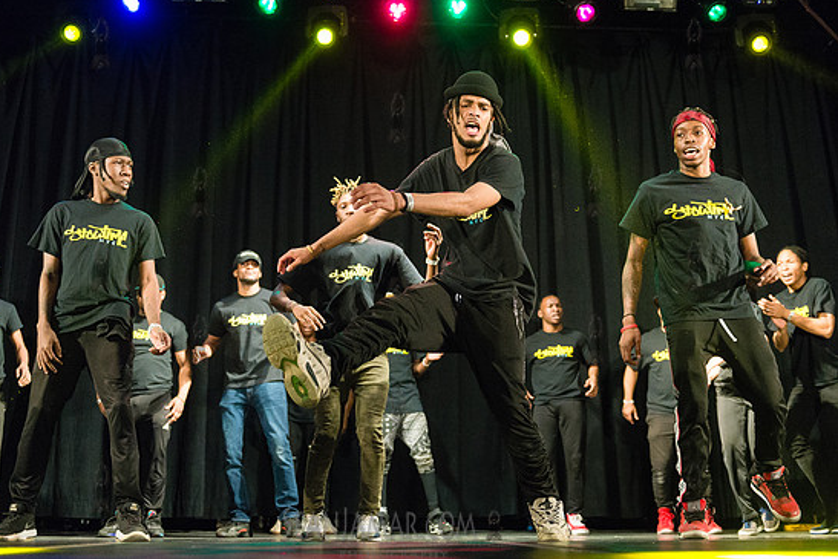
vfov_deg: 33.4
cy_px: 264
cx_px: 397
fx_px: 931
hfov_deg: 48.4
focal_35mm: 40
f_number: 2.8
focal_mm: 36
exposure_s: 1/1000
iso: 4000
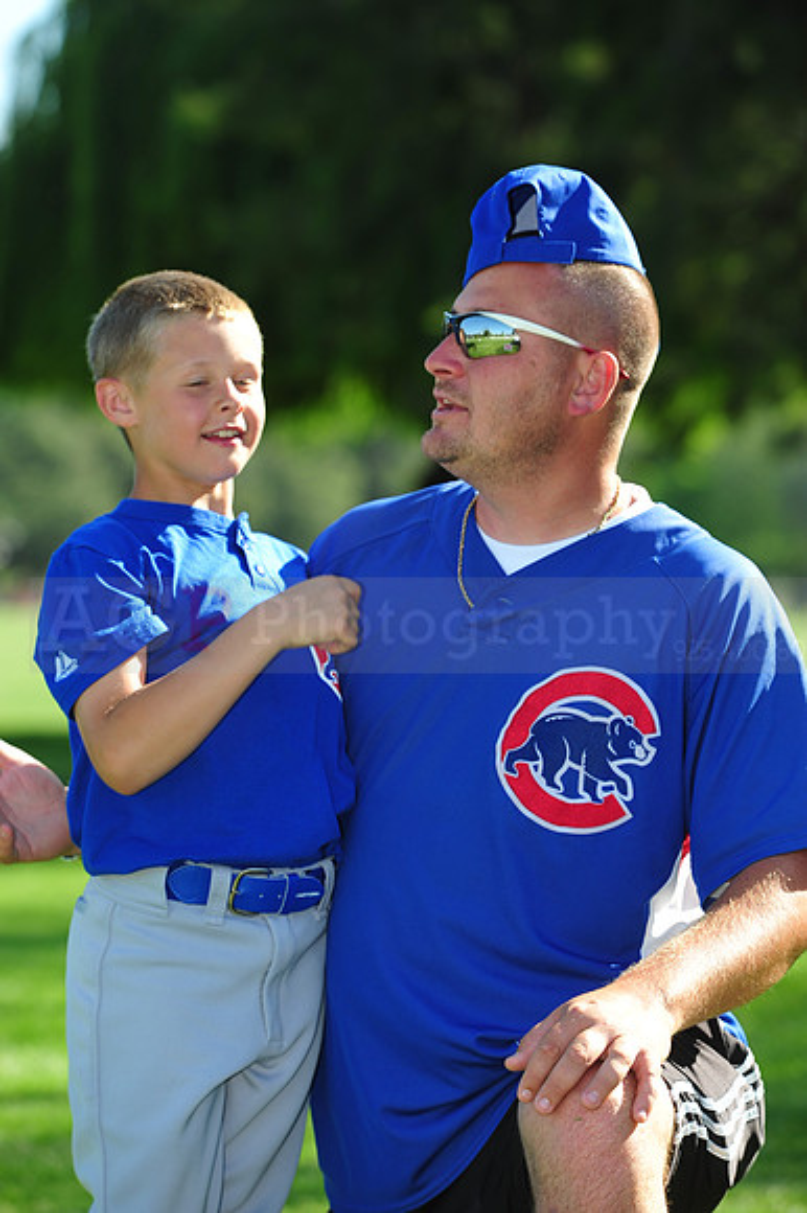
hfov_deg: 6.9
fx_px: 6733
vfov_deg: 10.3
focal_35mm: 200
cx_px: 404
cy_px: 606
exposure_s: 1/400
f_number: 5.6
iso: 200
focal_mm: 200
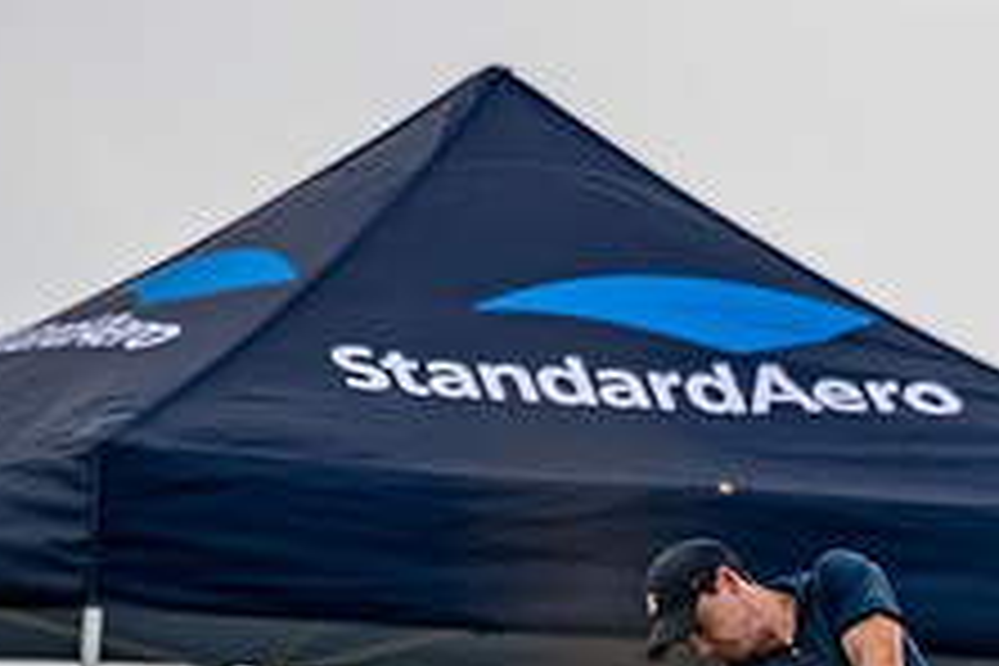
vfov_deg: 0.9
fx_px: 42482
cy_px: 790
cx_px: 873
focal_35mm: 1531
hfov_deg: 1.3
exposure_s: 1/2000
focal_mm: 390
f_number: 5.6
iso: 360
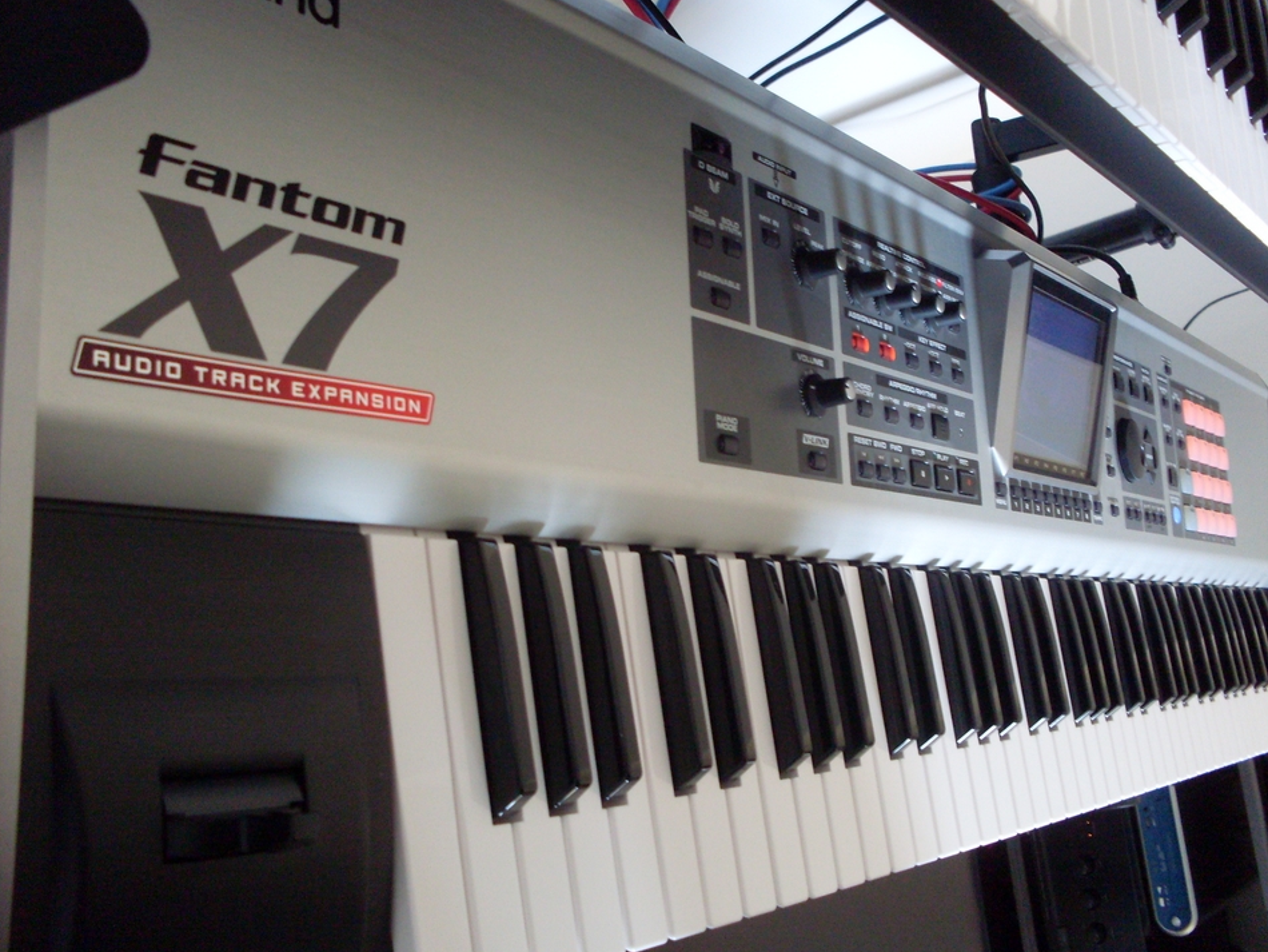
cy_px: 463
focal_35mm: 40
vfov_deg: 36.0
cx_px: 663
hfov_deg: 46.8
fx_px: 1466
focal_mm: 6.3
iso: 200
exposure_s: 1/20
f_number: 2.8
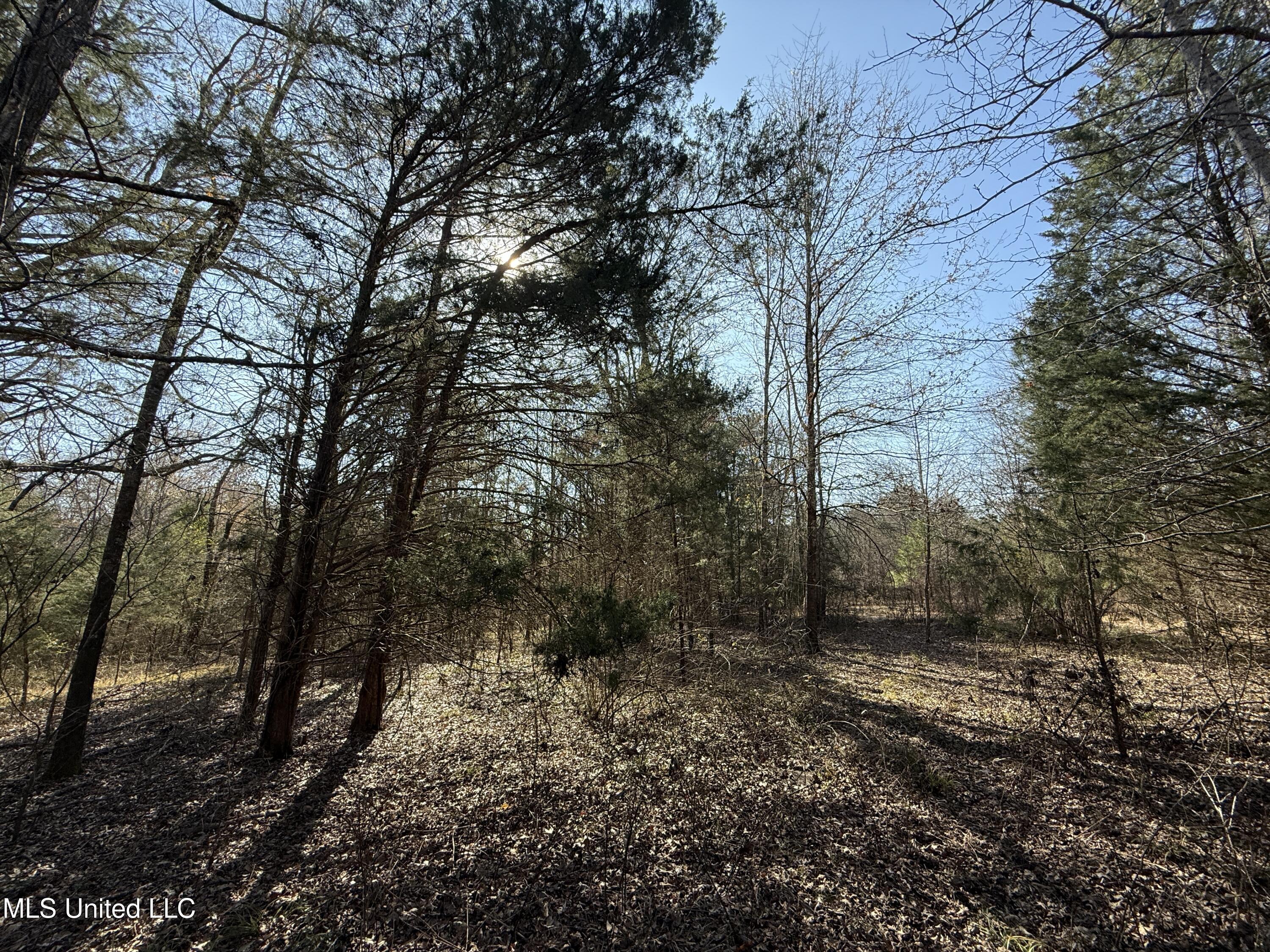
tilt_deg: +12.8
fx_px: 514
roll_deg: +1.2
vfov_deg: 85.7
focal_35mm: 14
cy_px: 476
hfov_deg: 102.1
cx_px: 635
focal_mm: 2.22
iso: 64
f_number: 2.2
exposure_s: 1/579
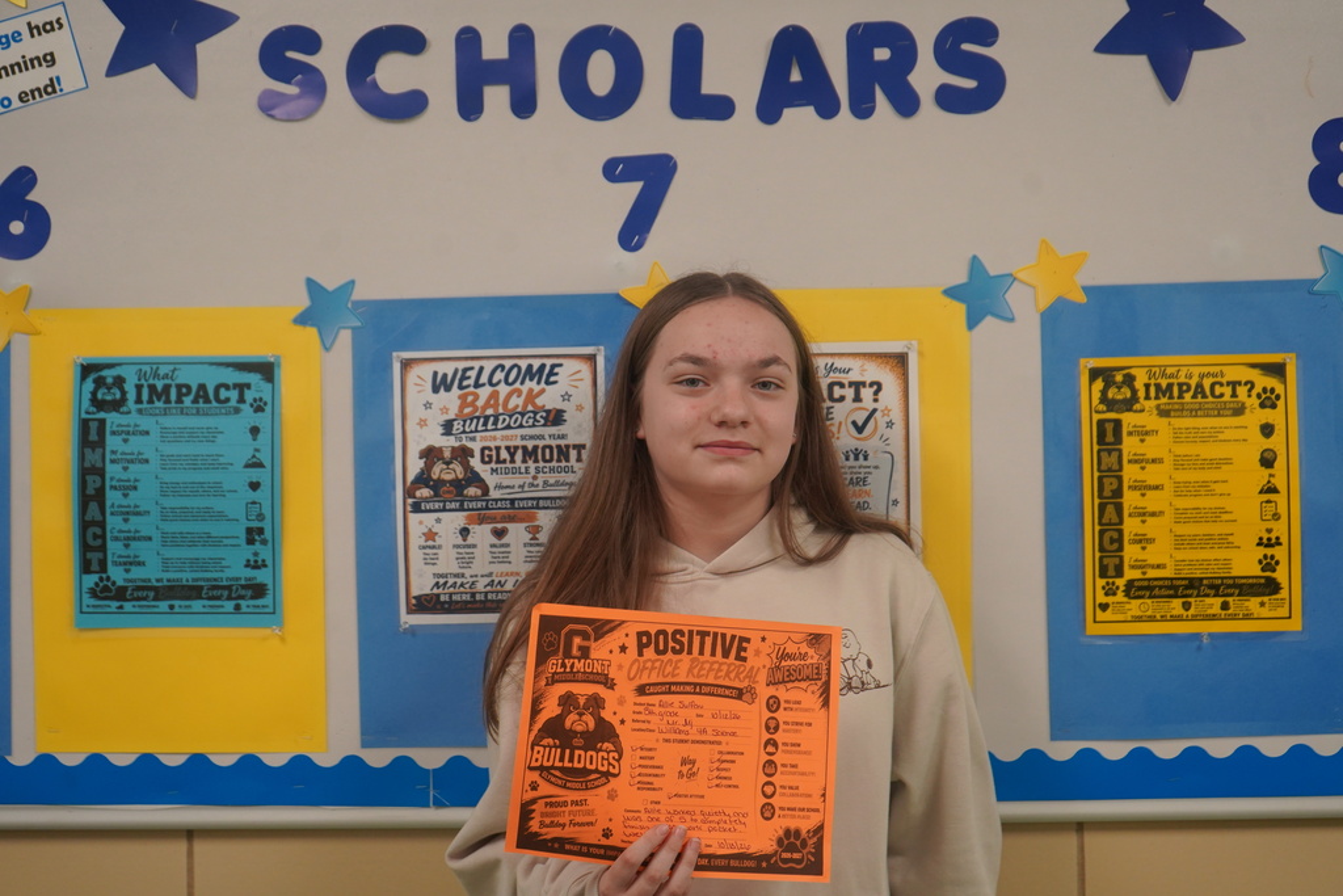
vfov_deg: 24.2
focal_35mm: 56
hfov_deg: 35.6
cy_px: 448
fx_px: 2089
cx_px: 672
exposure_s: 1/160
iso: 1600
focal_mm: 56
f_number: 5
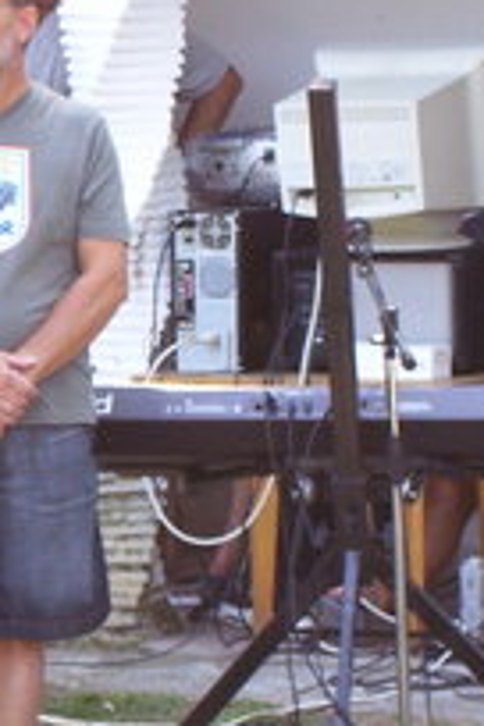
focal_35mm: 250
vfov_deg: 8.2
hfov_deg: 5.5
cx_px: -174
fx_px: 5041
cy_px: 456
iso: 125
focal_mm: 16.8
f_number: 4.6
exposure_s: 1/90
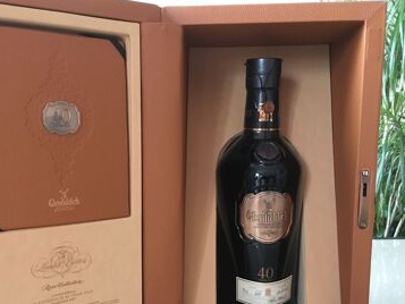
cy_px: 194
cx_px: 176
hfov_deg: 47.7
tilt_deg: -7.9
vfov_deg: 36.6
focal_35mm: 39
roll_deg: +1.1
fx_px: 456
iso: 320
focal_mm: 4.15
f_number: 2.2
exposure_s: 1/17
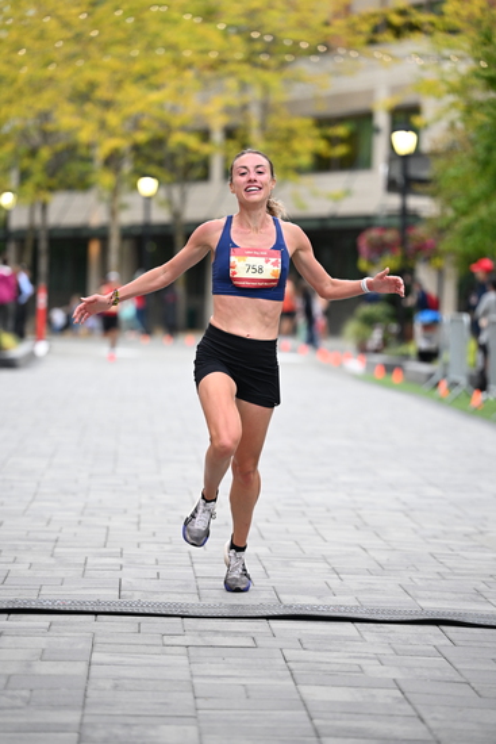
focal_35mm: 135
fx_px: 2788
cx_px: 248
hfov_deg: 10.2
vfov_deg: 15.2
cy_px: 372
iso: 1600
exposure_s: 1/1000
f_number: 2.8
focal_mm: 135
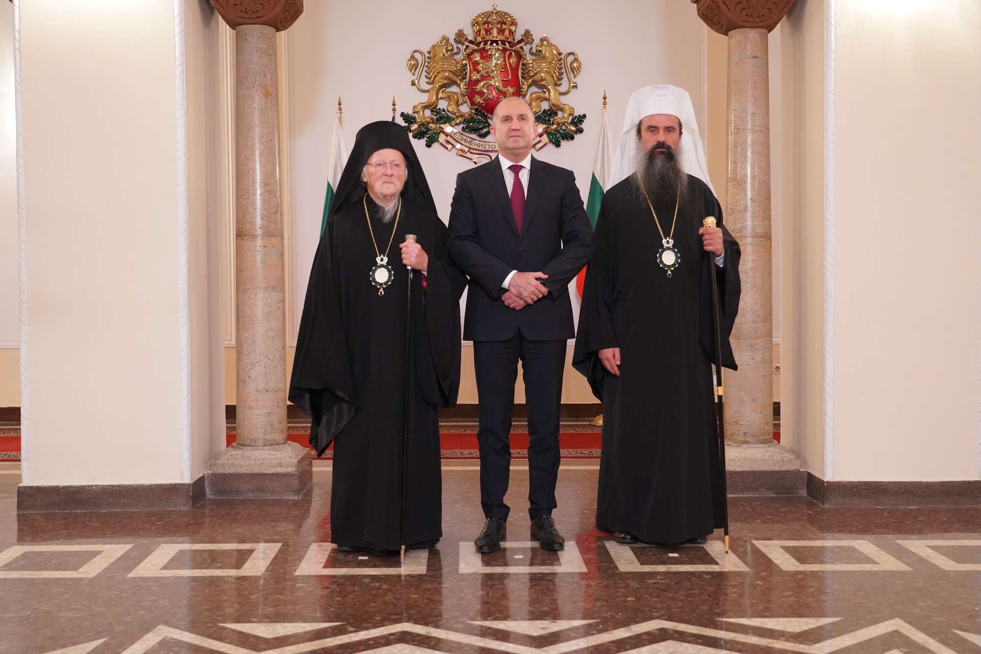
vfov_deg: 35.1
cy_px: 327
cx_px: 490
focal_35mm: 38
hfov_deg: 50.7
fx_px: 1035
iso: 5000
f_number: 4
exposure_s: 1/160
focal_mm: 38
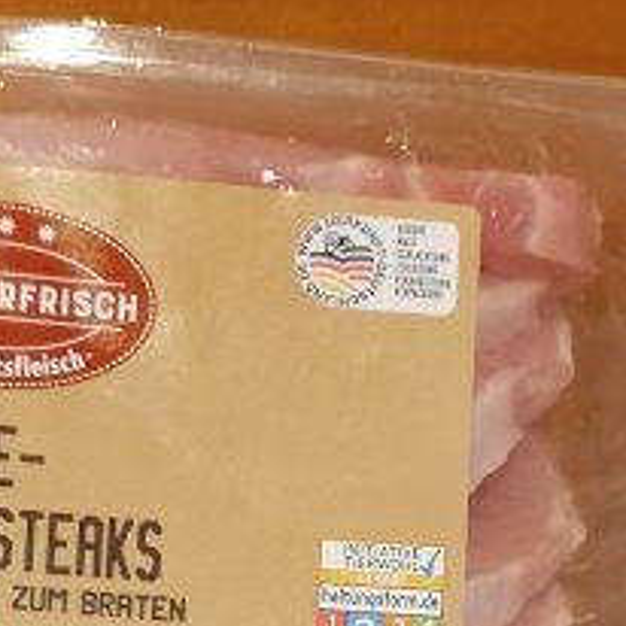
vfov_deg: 22.2
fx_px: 1371
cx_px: 73
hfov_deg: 25.0
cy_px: 880
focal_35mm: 67
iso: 320
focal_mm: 4.3
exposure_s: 1/50
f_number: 1.5
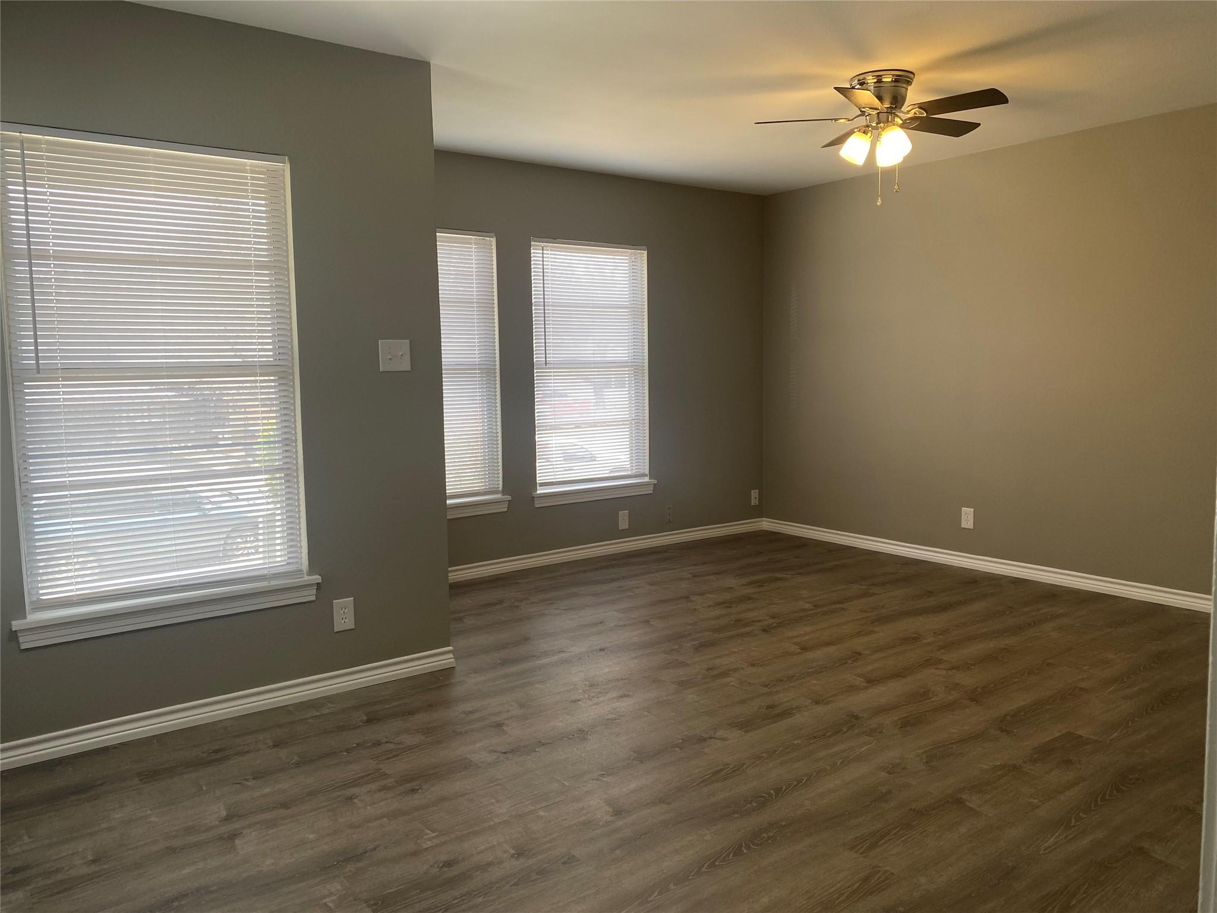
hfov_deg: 67.3
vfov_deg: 53.1
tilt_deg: -5.1
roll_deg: +0.2
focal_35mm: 26
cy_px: 456
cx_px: 608
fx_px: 914
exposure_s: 1/120
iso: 64
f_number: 1.8
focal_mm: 4.25
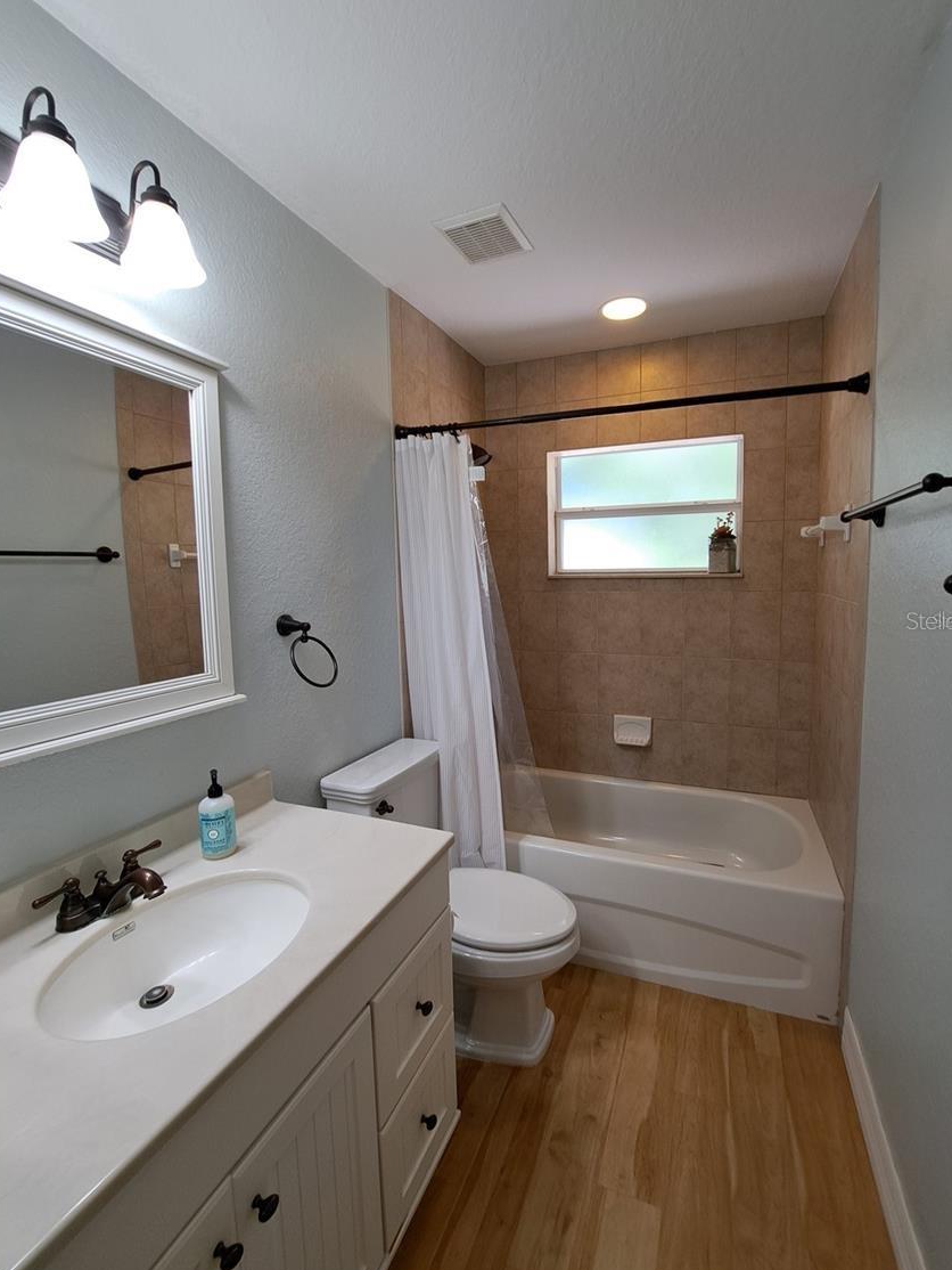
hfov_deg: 85.6
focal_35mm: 14
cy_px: 620
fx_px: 513
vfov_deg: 102.0
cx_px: 501
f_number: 2.2
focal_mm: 1.74
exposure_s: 1/40
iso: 50
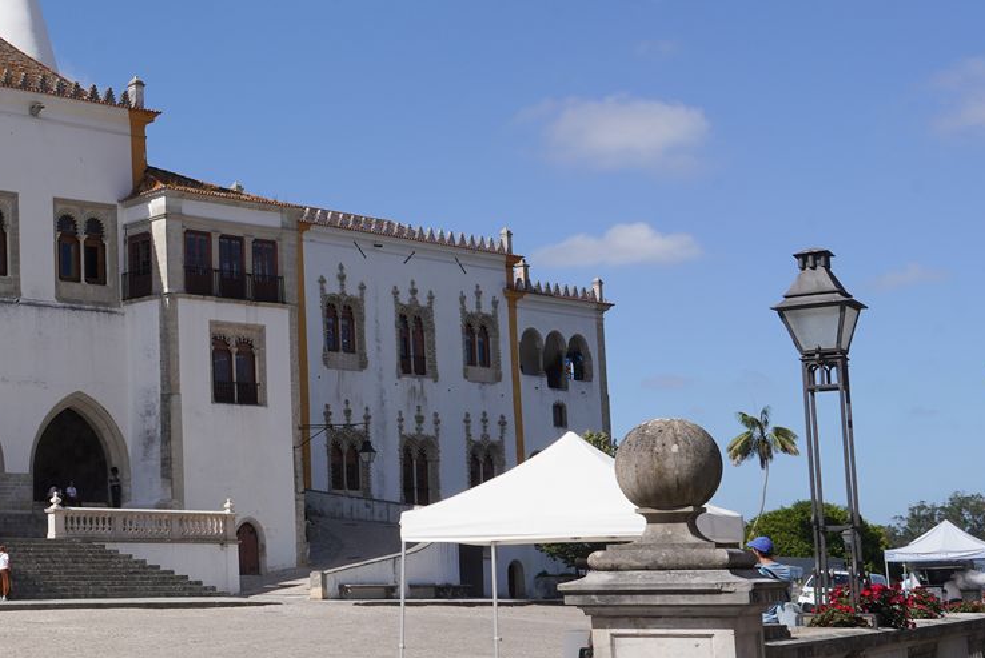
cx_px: -160
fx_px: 1779
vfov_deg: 20.9
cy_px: 375
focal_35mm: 65
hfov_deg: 27.6
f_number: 18
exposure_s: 1/100
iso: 100
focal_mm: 24
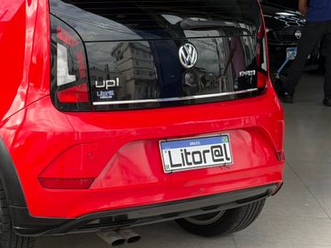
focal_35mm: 101
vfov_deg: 14.6
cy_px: 98
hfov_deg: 19.1
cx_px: 24
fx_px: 966
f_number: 1.78
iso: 64
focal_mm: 6.76
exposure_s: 1/810
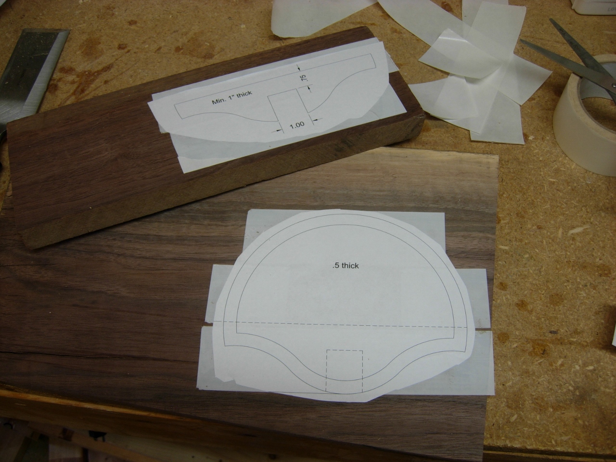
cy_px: 231
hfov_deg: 51.4
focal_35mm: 36
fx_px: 641
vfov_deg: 39.7
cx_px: 308
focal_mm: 7.5
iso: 50
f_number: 2.7
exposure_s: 1/49.3
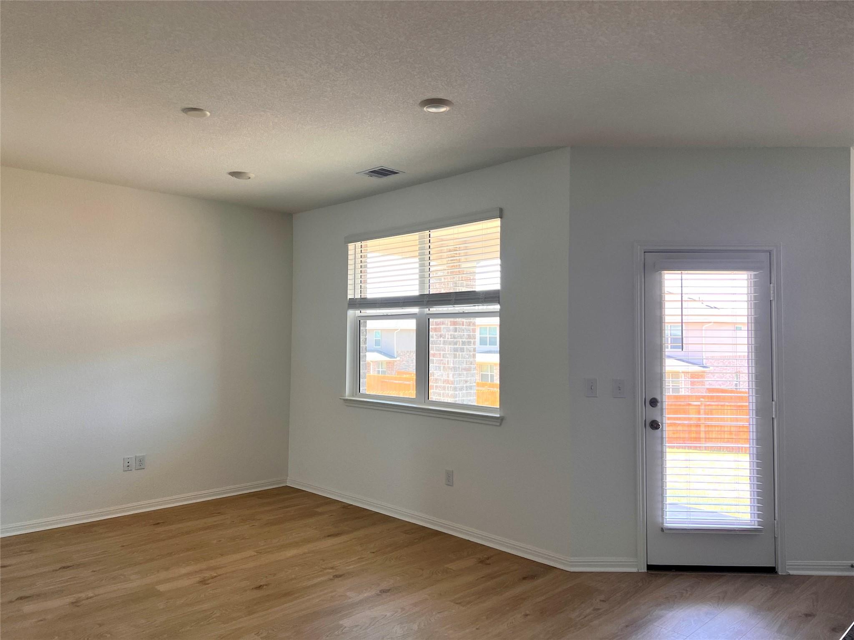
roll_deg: -0.7
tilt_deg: +1.8
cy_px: 320
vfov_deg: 53.1
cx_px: 427
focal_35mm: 26
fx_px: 641
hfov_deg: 67.3
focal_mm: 5.7
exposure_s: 1/171
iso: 50
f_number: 1.5
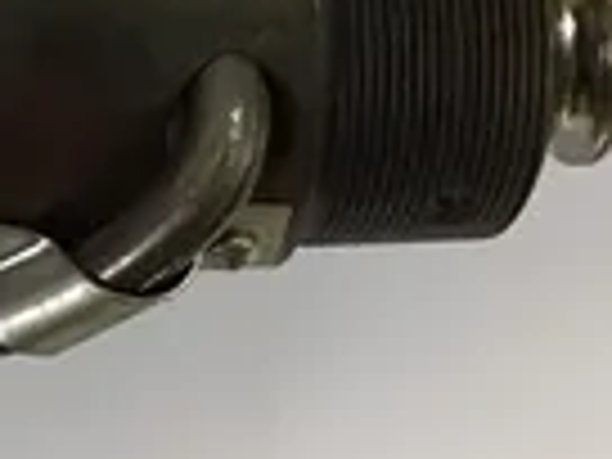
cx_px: 18
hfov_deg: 20.9
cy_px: -130
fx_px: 1609
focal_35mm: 91
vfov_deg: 15.5
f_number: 2.4
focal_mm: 3.3
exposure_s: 1/15
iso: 320
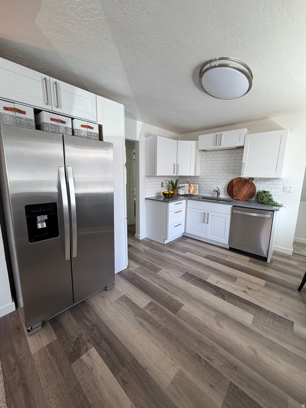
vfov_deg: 102.1
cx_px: 153
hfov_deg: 85.7
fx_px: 165
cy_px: 204
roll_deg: -2.0
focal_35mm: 14
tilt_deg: -8.9
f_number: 2.2
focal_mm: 2.22
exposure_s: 1/120
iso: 125
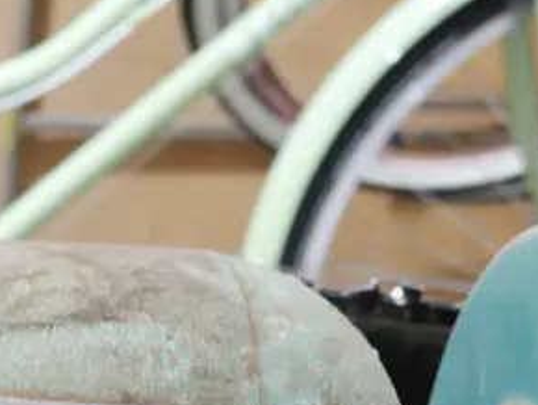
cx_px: -108
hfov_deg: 13.6
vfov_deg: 10.1
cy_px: 642
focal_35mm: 141
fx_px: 2193
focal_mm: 20
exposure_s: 1/60
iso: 1000
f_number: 4.4
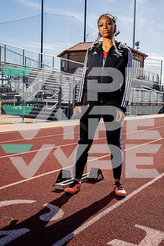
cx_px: 82
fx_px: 314
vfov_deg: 42.7
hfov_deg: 29.2
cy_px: 123
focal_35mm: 46
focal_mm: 46
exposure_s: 1/800
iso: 160
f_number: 8
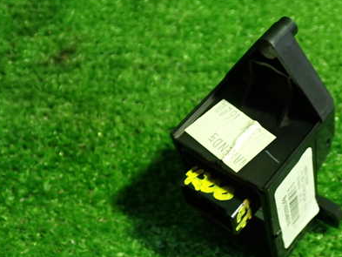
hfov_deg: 34.3
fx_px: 544
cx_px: 253
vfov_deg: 26.4
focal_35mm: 55
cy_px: 169
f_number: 2.5
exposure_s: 1/40
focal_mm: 6.37
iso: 400
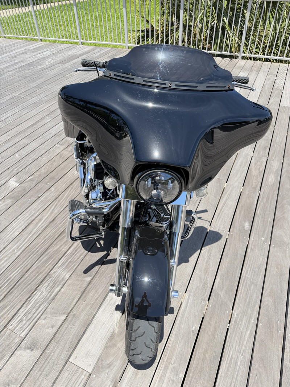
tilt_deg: -43.0
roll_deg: +3.3
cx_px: 145
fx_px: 268
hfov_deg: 56.8
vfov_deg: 71.6
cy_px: 194
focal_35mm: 24
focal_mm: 6.76
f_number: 1.78
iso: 80
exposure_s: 1/1727
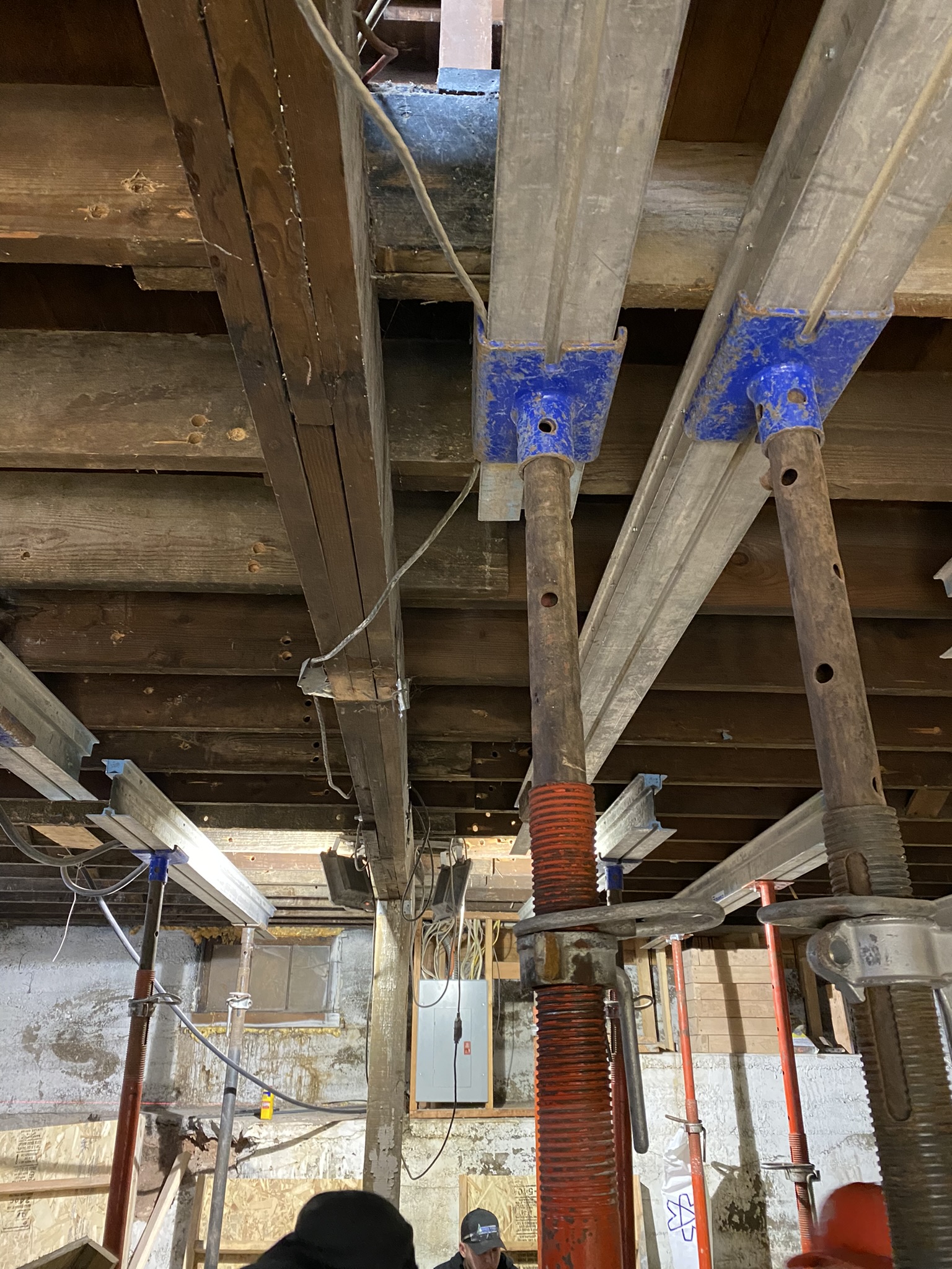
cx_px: 476
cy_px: 634
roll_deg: -1.5
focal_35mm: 26
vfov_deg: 67.3
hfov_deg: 53.1
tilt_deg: +23.4
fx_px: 953
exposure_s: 1/30
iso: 640
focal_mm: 4.25
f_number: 1.8
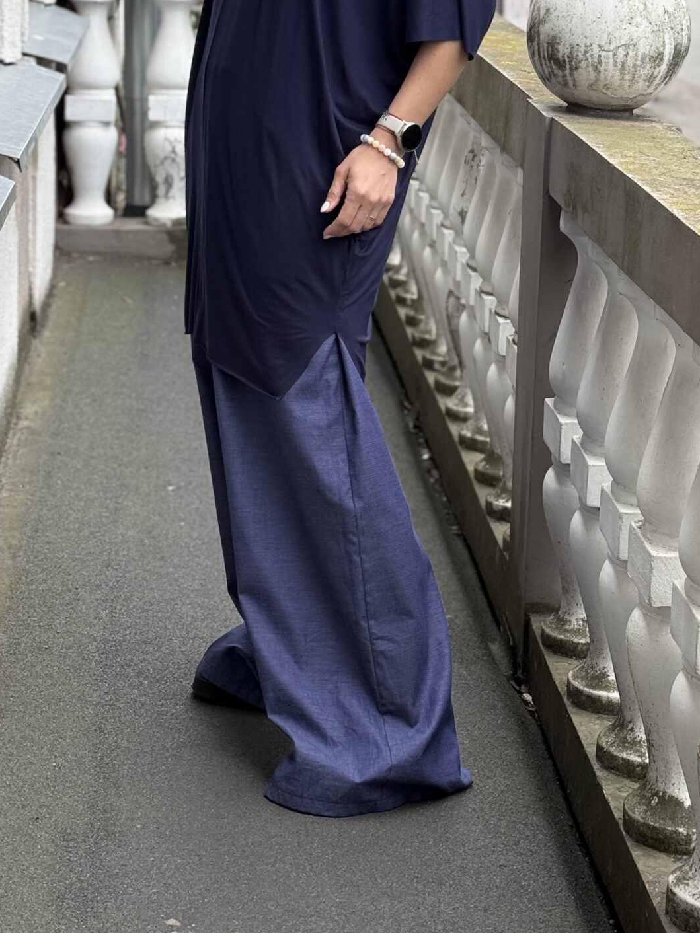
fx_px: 2346
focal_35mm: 87
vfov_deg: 22.4
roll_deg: -1.6
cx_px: 395
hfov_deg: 17.0
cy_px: 295
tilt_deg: -11.3
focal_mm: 6.76
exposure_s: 1/699
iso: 100
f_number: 1.78
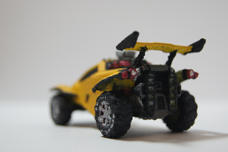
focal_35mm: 68
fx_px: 427
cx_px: 114
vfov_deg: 20.1
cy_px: 76
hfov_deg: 29.9
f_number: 5.6
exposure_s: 1/13
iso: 100
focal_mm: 45
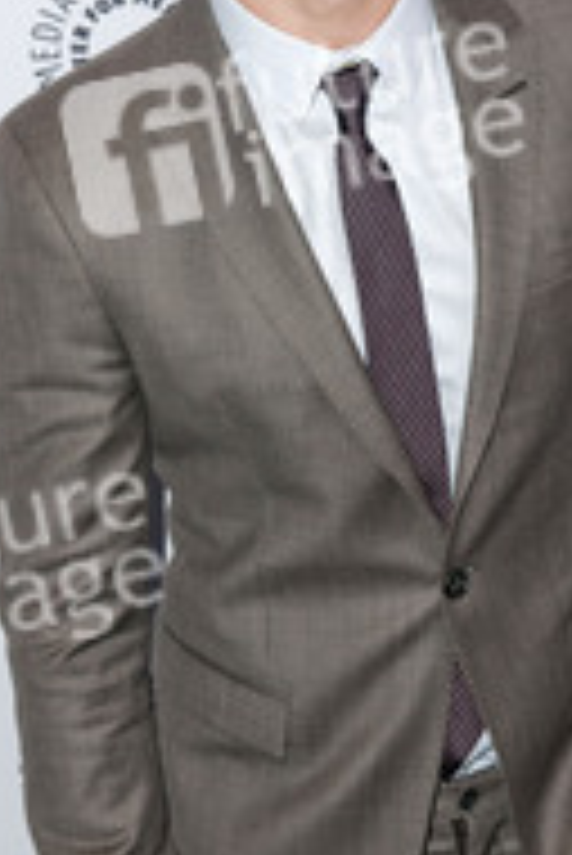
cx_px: 426
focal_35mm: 116
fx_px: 2759
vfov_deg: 17.6
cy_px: 356
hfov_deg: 11.8
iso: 500
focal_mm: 55
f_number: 4.5
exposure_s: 1/400
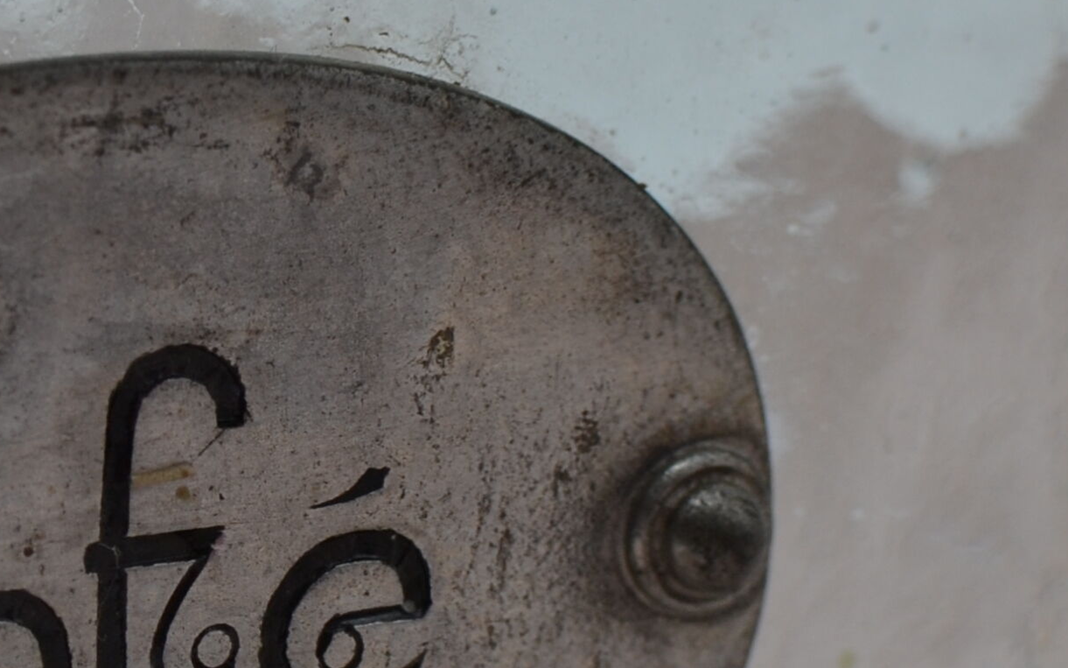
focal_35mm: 202
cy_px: 606
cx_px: 101
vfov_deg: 6.5
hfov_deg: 10.3
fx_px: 5877
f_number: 5.6
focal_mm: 35
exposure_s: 1/125
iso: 160
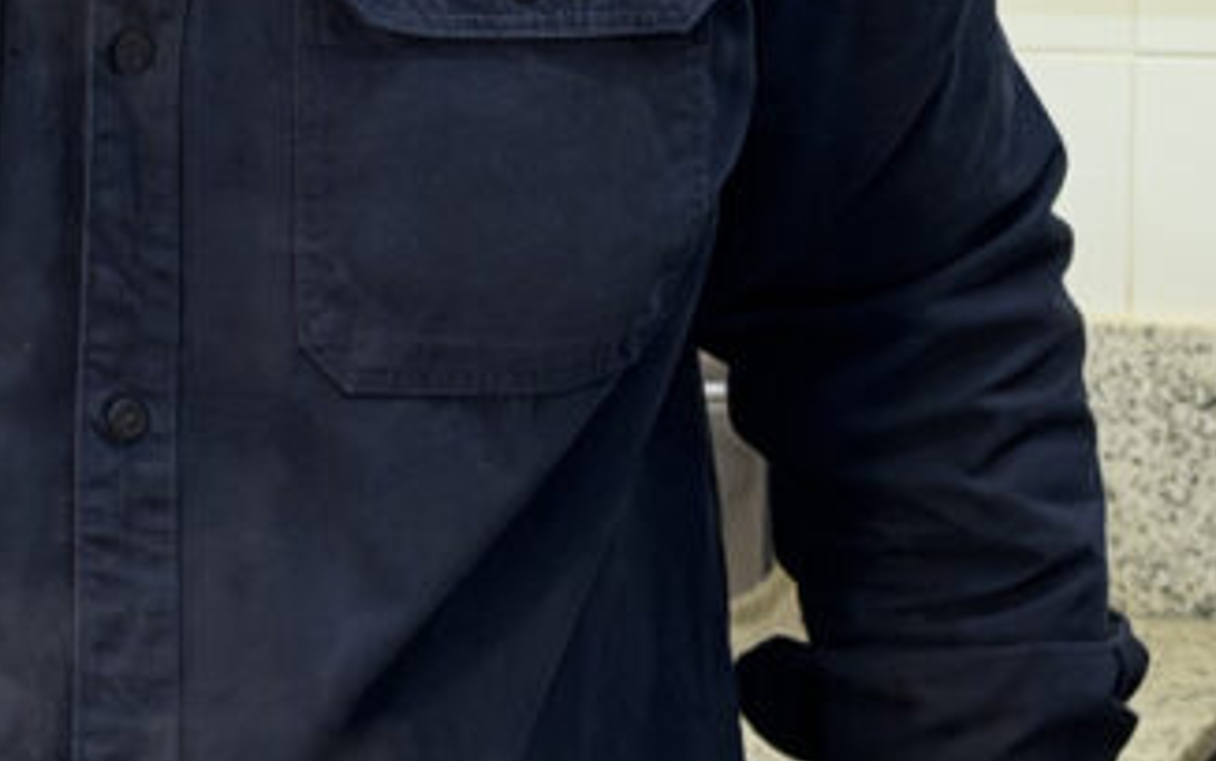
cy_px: 75
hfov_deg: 13.1
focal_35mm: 160
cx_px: 507
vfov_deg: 8.2
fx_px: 5304
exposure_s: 1/77
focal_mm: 6.76
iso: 100
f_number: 1.78
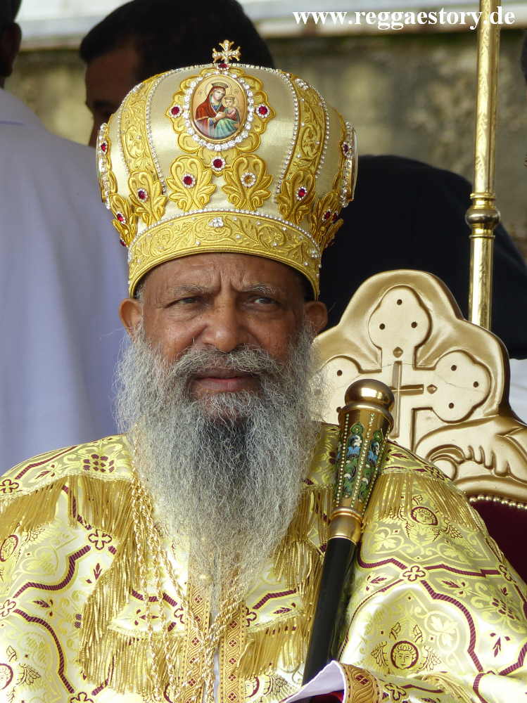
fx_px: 12190
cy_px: 352
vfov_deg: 3.3
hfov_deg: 2.5
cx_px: 264
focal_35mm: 600
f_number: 4
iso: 100
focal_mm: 108
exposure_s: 1/200
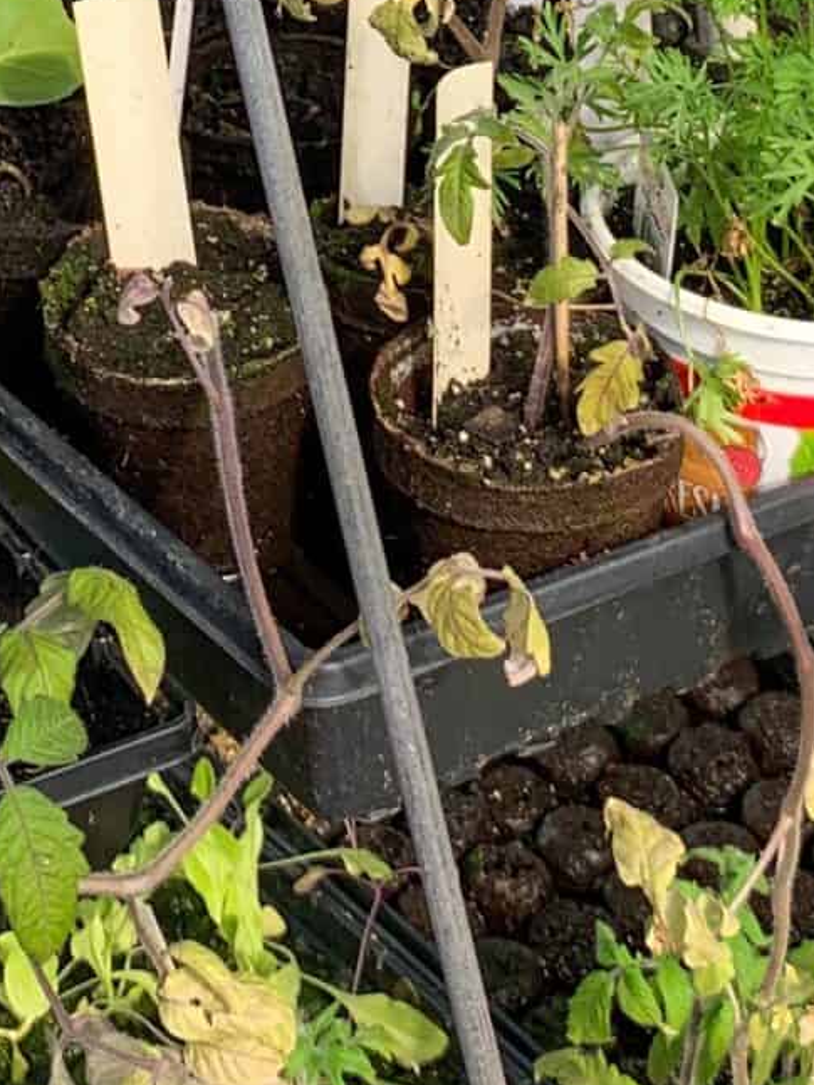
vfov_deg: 17.8
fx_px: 3227
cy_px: -348
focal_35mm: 103
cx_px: 331
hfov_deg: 14.4
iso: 25
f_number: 1.8
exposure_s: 1/546
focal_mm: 4.25
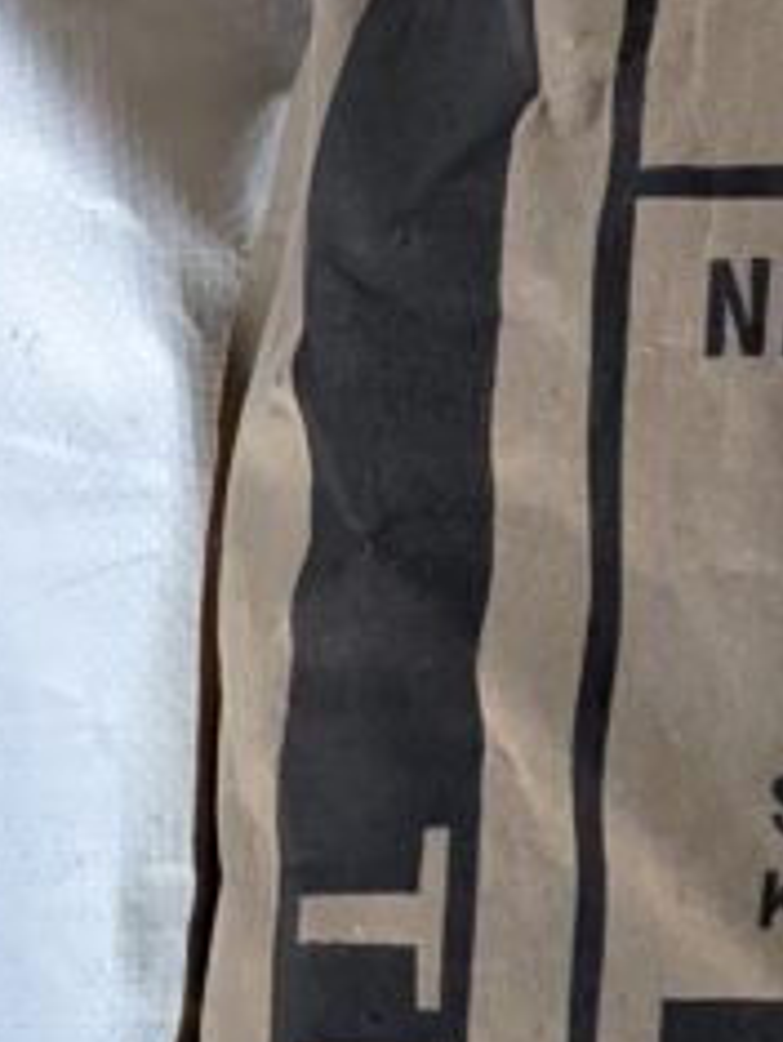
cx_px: 1399
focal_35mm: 105
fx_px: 3161
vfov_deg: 18.3
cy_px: 1029
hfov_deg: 12.8
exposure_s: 1/120
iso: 1140
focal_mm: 6.81
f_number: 1.85
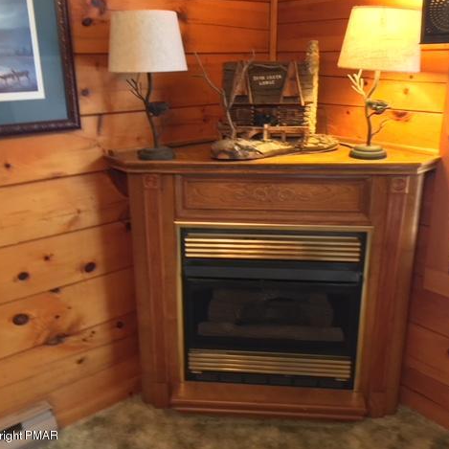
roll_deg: +1.6
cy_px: 225
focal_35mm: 35
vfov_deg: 47.2
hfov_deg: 47.2
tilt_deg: -16.2
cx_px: 234
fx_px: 514
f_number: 2.2
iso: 200
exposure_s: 1/20
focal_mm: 4.15
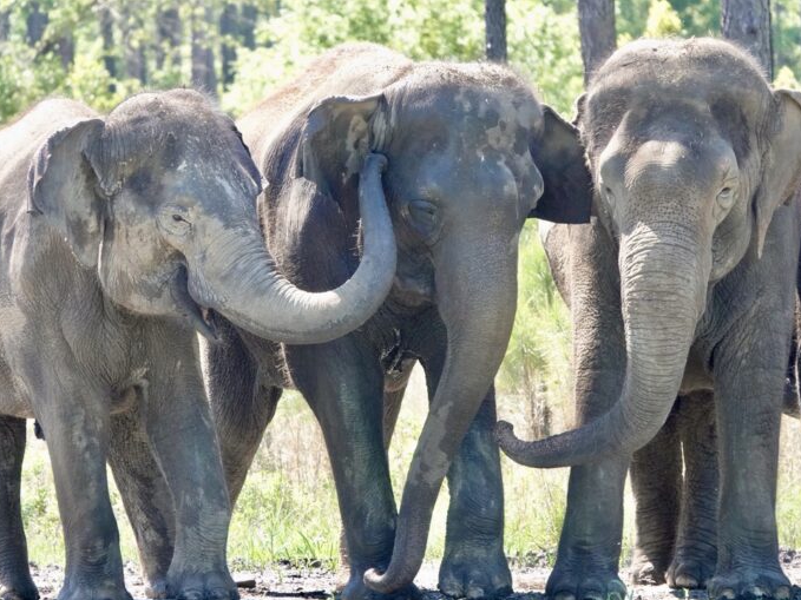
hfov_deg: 3.5
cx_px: 431
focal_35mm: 572
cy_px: 301
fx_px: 13234
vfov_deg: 2.6
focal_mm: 192.73
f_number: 4
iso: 1250
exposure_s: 1/1000
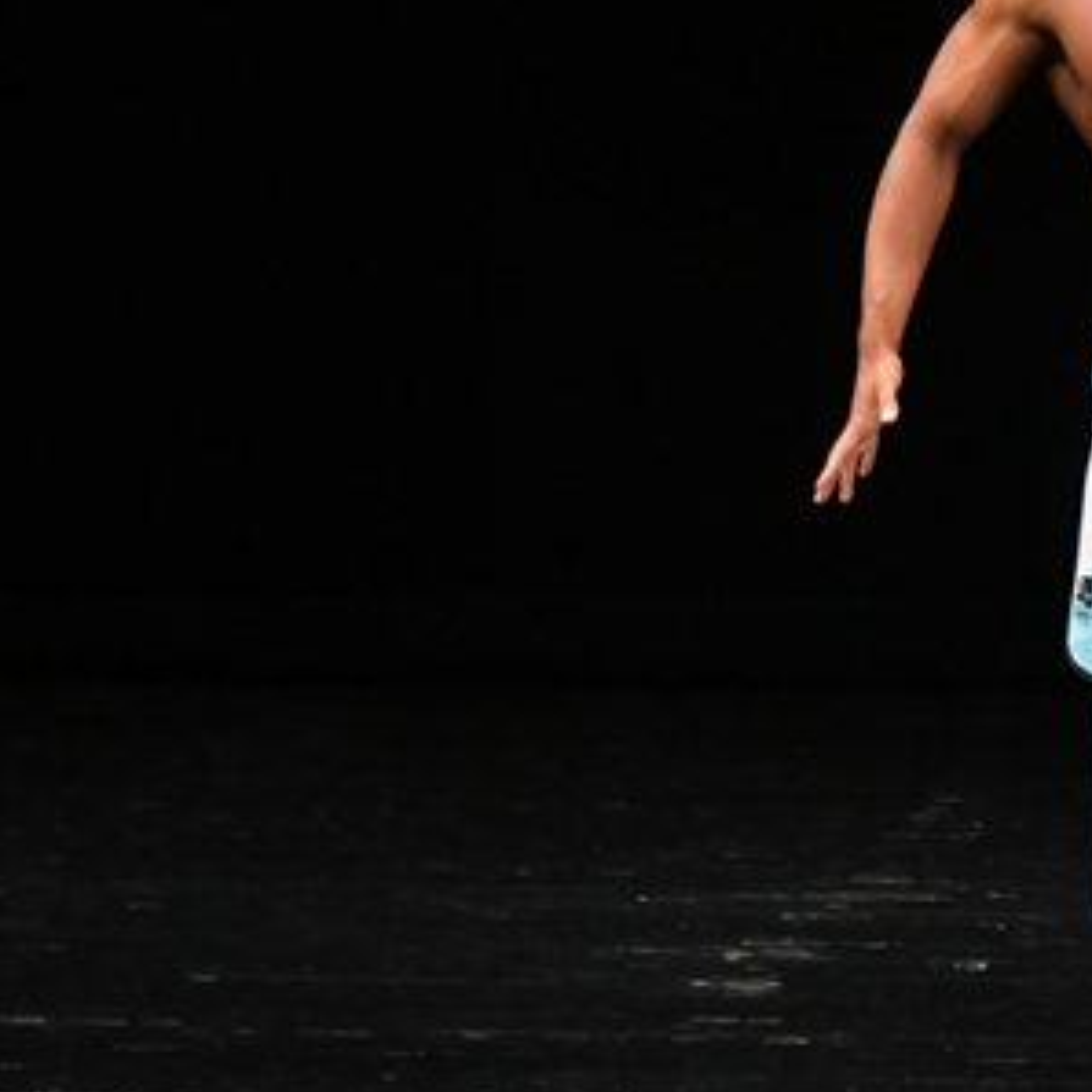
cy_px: 473
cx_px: 1416
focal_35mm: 563
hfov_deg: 3.1
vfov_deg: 3.1
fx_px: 20094
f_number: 5.6
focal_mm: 170
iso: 3200
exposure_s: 1/400
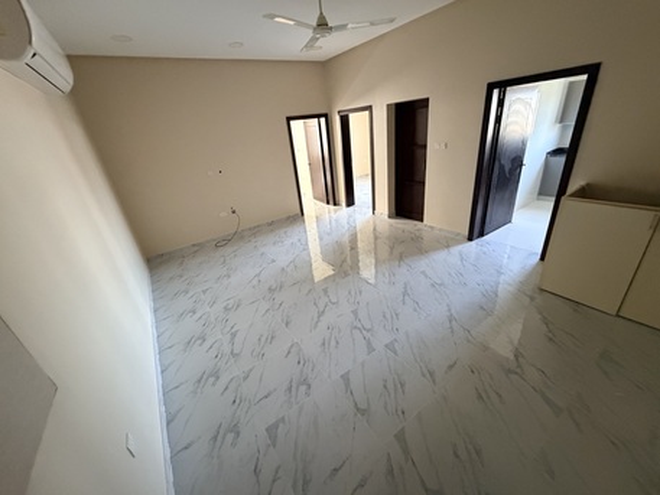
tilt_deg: -24.0
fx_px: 267
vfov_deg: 85.7
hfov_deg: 102.0
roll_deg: +7.2
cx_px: 330
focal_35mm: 14
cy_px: 248
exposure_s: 1/50
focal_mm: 2.22
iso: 800
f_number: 2.2
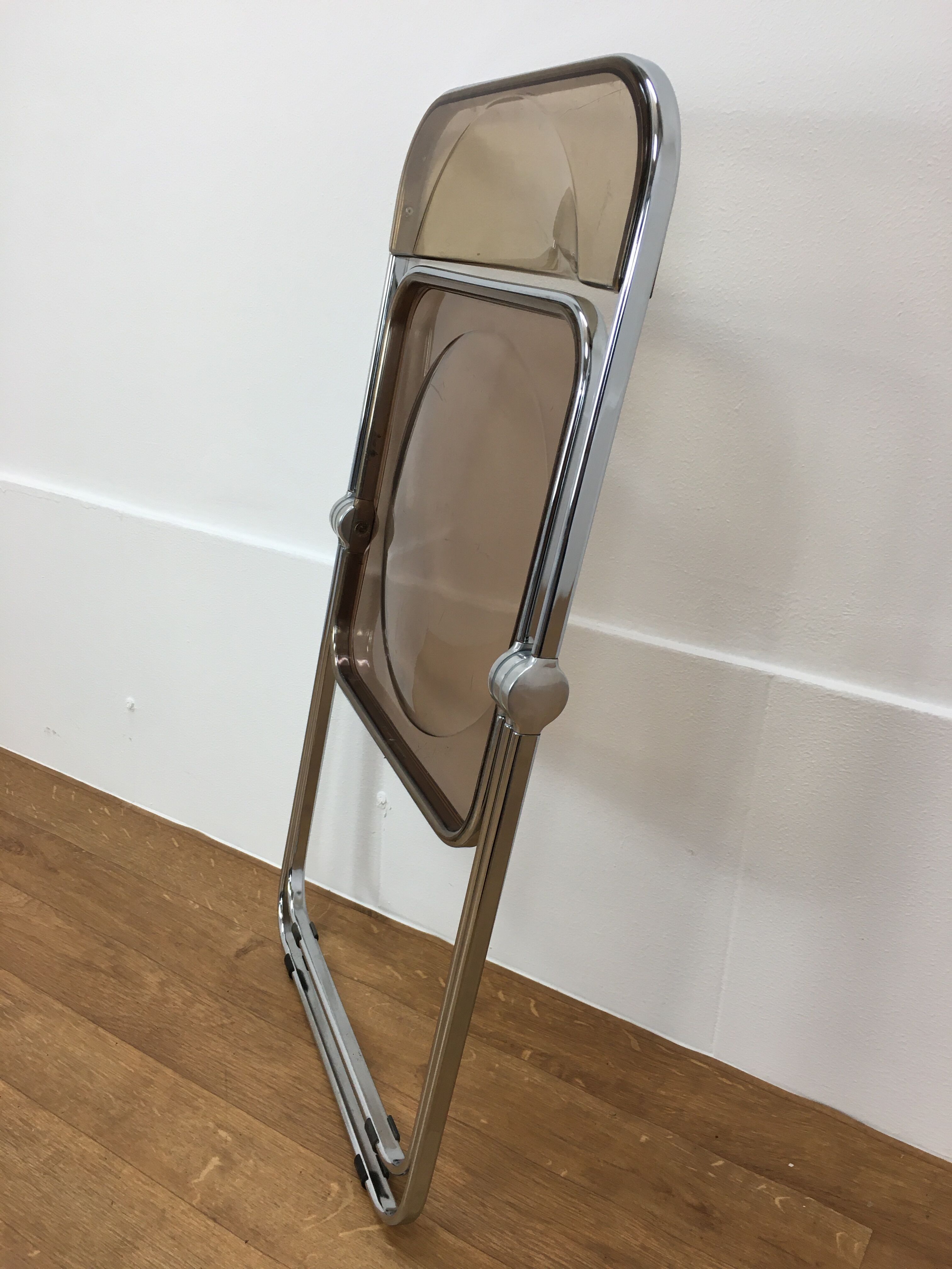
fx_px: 1063
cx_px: 476
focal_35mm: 29
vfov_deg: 61.7
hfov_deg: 48.2
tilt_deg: -20.8
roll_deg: -4.1
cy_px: 634
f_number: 2.2
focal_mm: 4.15
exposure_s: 1/33
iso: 25
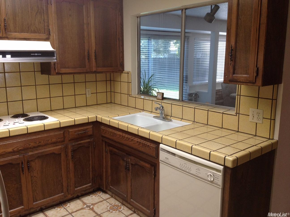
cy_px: 108
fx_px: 293
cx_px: 145
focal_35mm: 35
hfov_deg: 52.7
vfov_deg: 40.6
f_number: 2.4
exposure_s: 1/60
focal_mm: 4.28
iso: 100
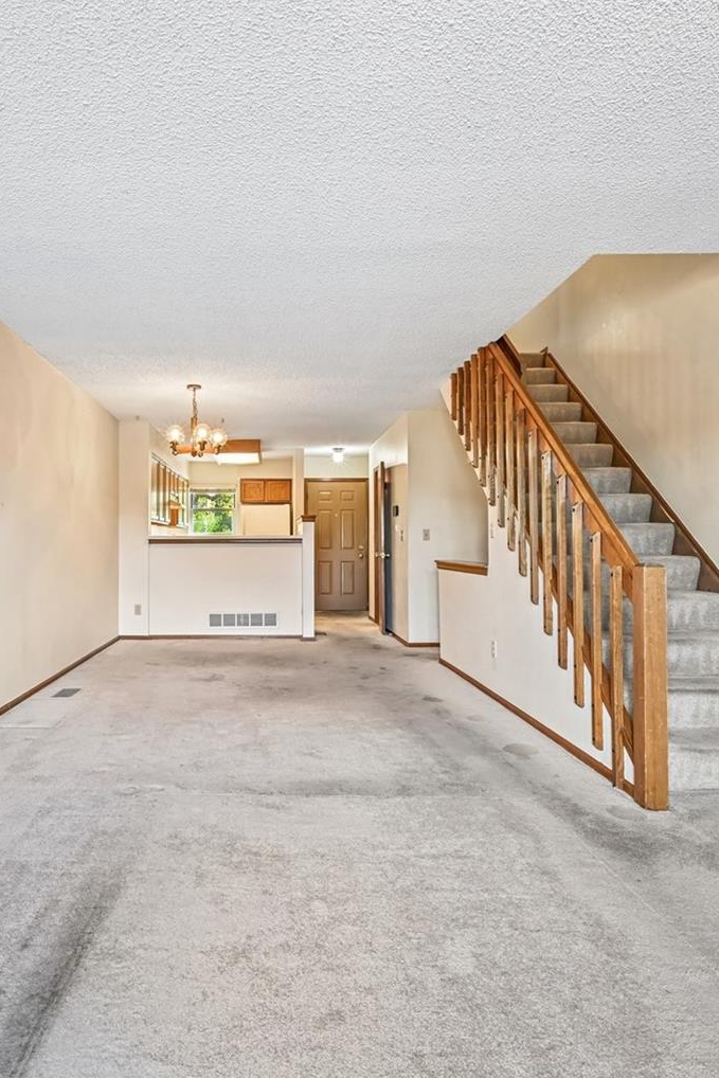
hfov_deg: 56.4
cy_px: 532
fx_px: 659
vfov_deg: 78.6
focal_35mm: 22
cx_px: 260
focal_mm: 14
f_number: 11
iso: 400
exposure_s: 1/8
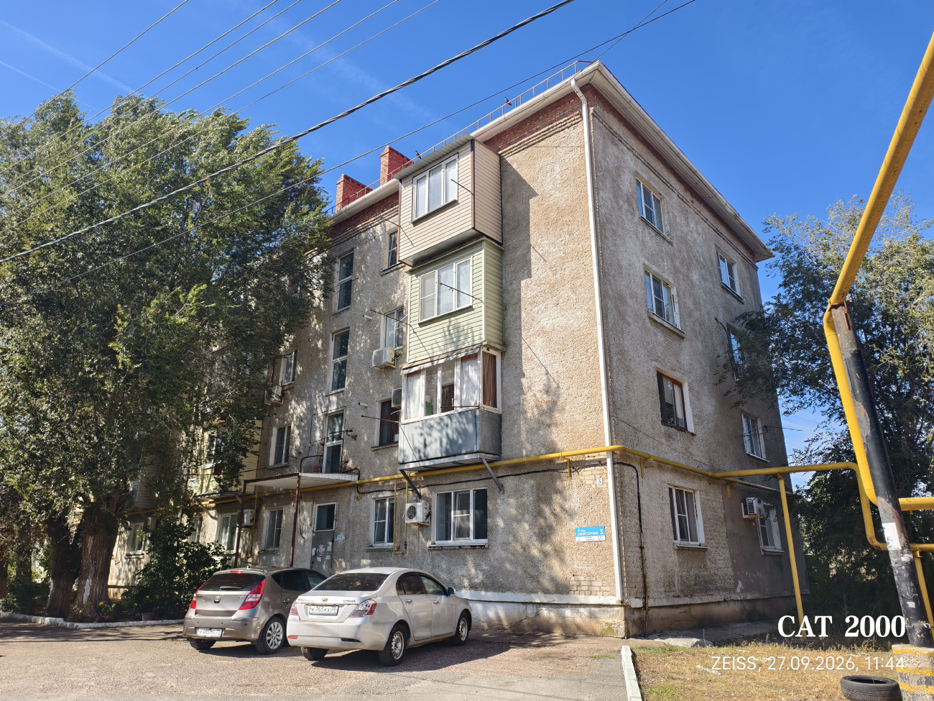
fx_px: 621
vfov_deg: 58.9
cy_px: 350
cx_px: 467
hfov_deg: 73.9
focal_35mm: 23
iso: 72
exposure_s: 1/1667
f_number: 1.57
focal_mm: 6.54
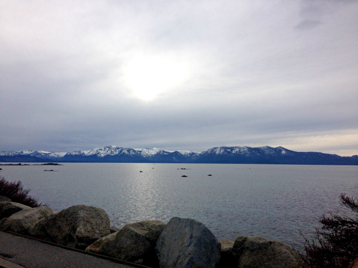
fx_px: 341
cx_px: 179
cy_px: 134
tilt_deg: +6.7
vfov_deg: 42.9
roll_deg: -1.1
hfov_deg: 55.4
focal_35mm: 33
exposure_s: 1/889
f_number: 2.4
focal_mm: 4.12
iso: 50
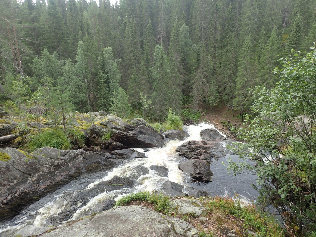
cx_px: 158
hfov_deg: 69.4
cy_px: 118
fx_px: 228
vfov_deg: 54.9
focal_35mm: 25
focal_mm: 4.5
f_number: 2.8
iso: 100
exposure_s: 1/250
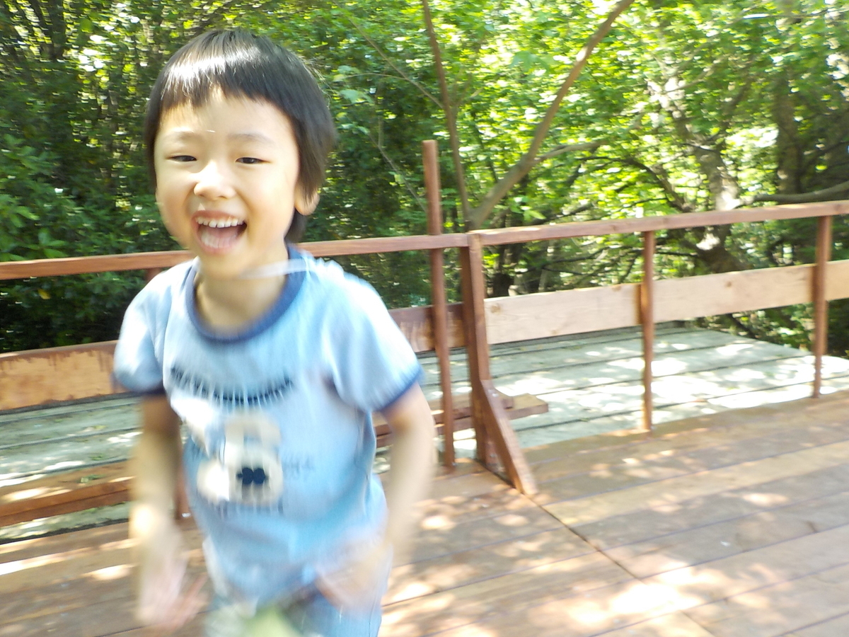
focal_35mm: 30
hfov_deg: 60.0
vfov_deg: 46.8
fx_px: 736
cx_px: 424
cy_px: 318
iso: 140
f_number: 3.3
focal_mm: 4.1
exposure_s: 1/30
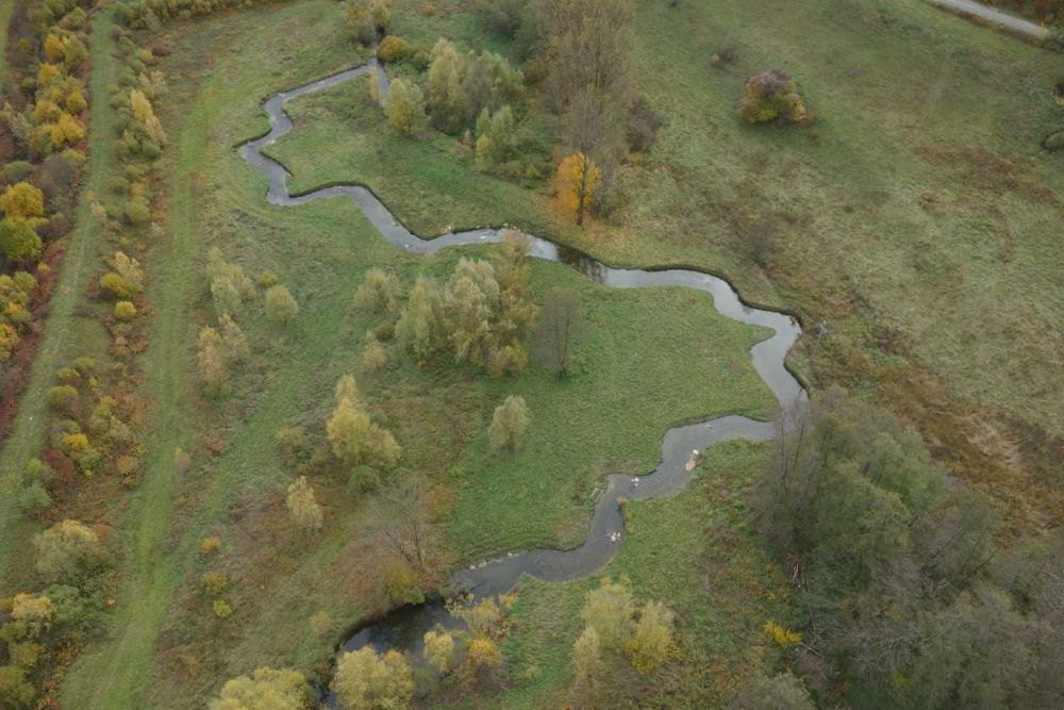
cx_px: 532
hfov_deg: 65.5
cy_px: 355
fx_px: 828
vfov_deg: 46.4
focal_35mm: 28
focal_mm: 10.4
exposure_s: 1/125
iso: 125
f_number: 4
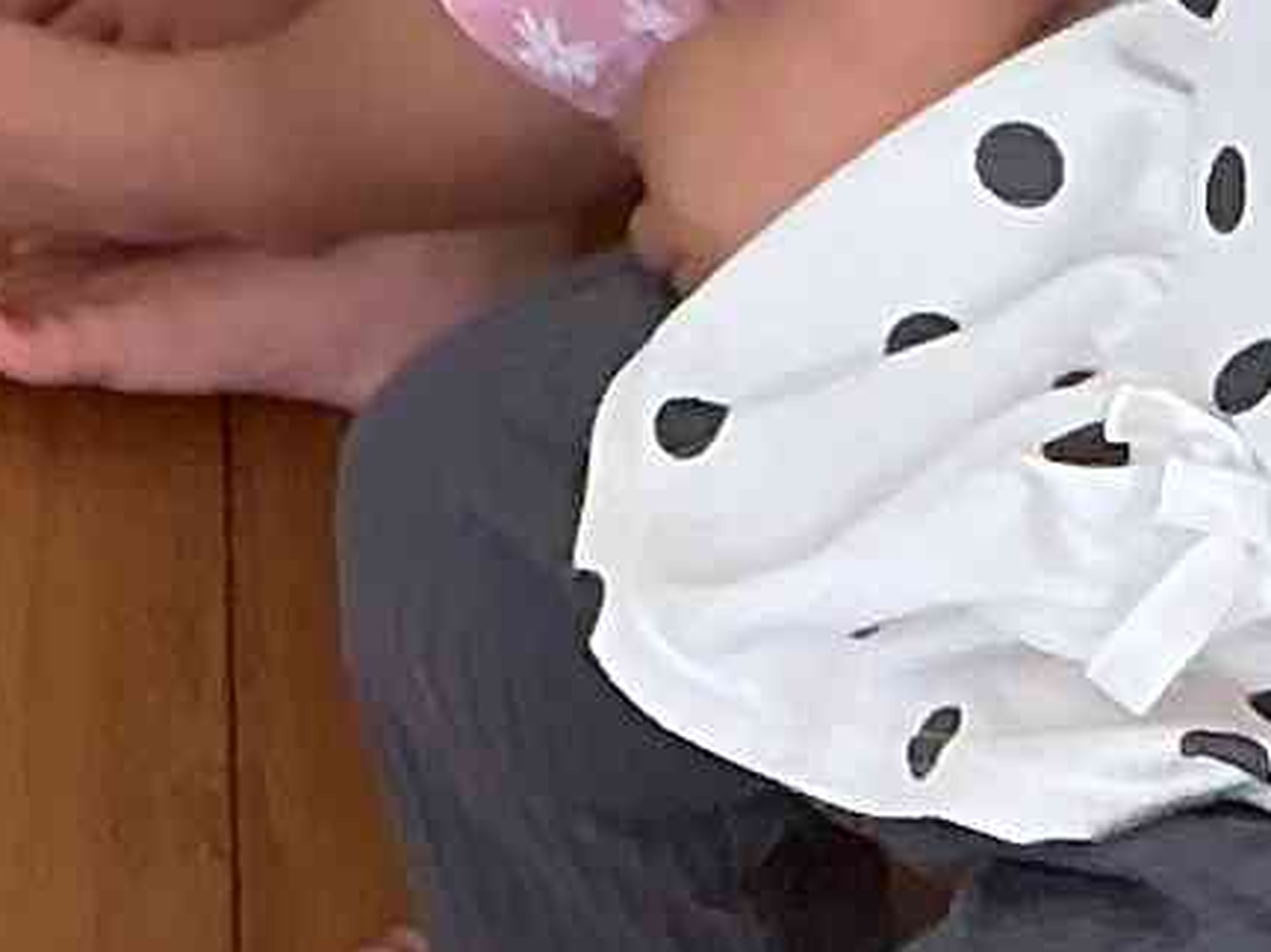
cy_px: -2121
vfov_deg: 6.9
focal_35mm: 190
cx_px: -2791
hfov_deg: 8.4
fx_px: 6974
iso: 50
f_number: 1.8
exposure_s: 1/120
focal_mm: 3
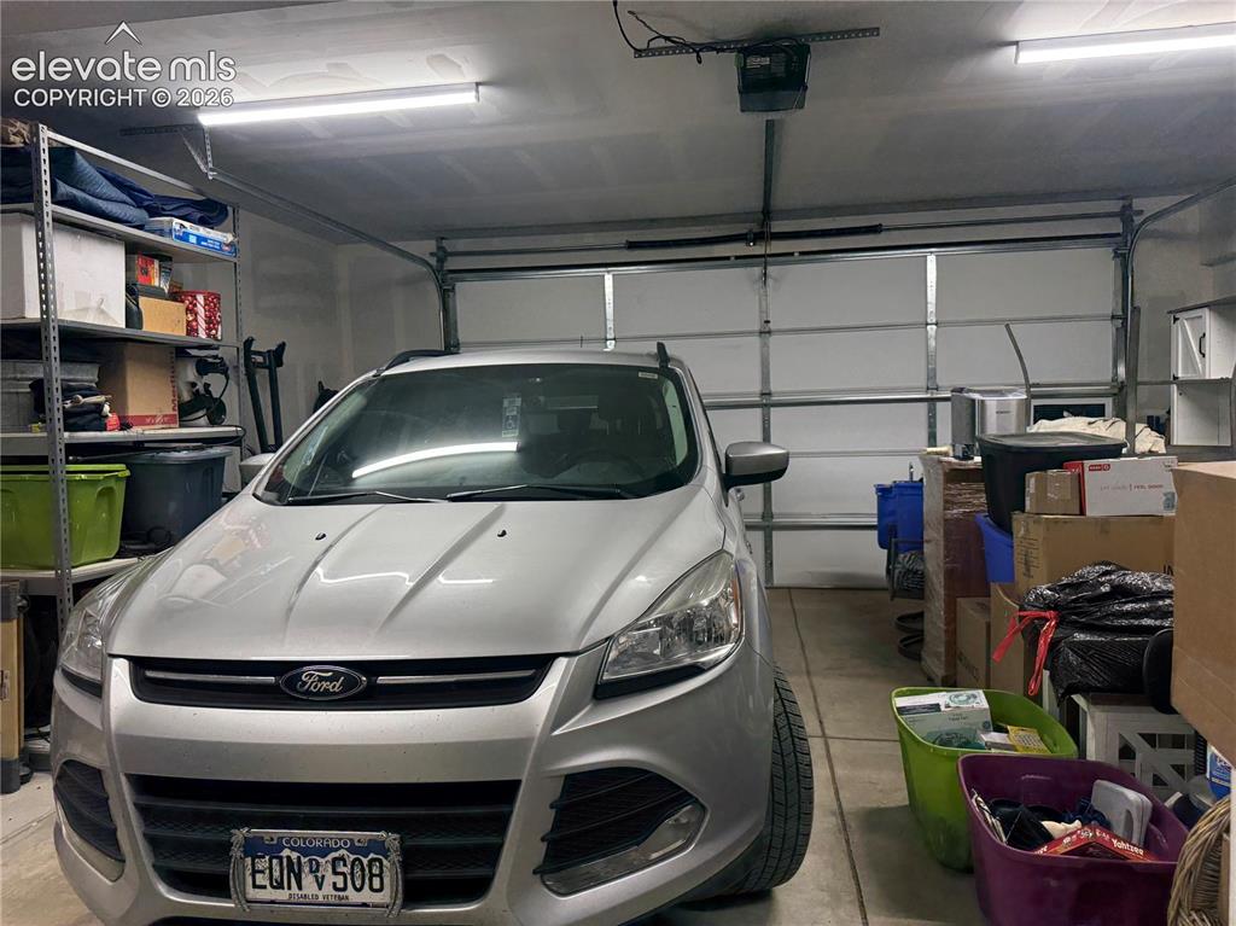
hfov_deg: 71.6
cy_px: 463
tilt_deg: -0.9
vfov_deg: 56.8
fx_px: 857
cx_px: 618
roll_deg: +1.7
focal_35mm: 24
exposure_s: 1/120
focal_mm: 6.76
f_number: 1.78
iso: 250
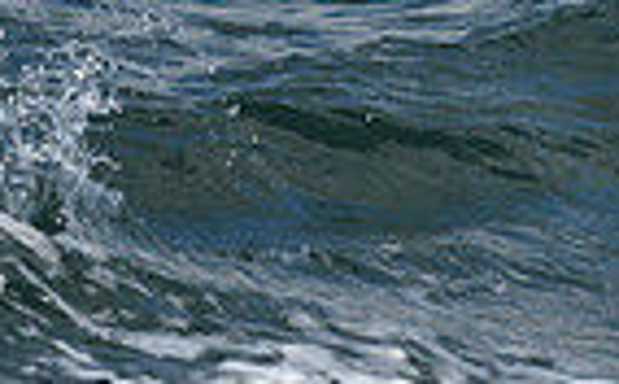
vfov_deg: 3.0
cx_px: 129
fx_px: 7170
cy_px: -877
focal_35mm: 426
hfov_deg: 4.9
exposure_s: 1/1250
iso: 250
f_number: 9
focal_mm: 102
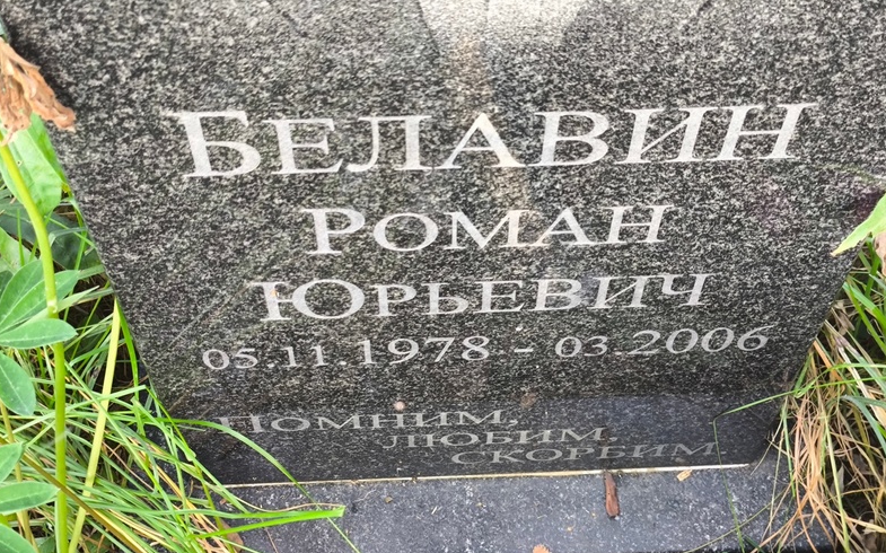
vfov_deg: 24.0
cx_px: 443
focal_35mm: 54
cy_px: 282
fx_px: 1303
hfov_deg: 37.5
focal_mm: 4.71
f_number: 1.7
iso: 250
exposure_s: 1/50
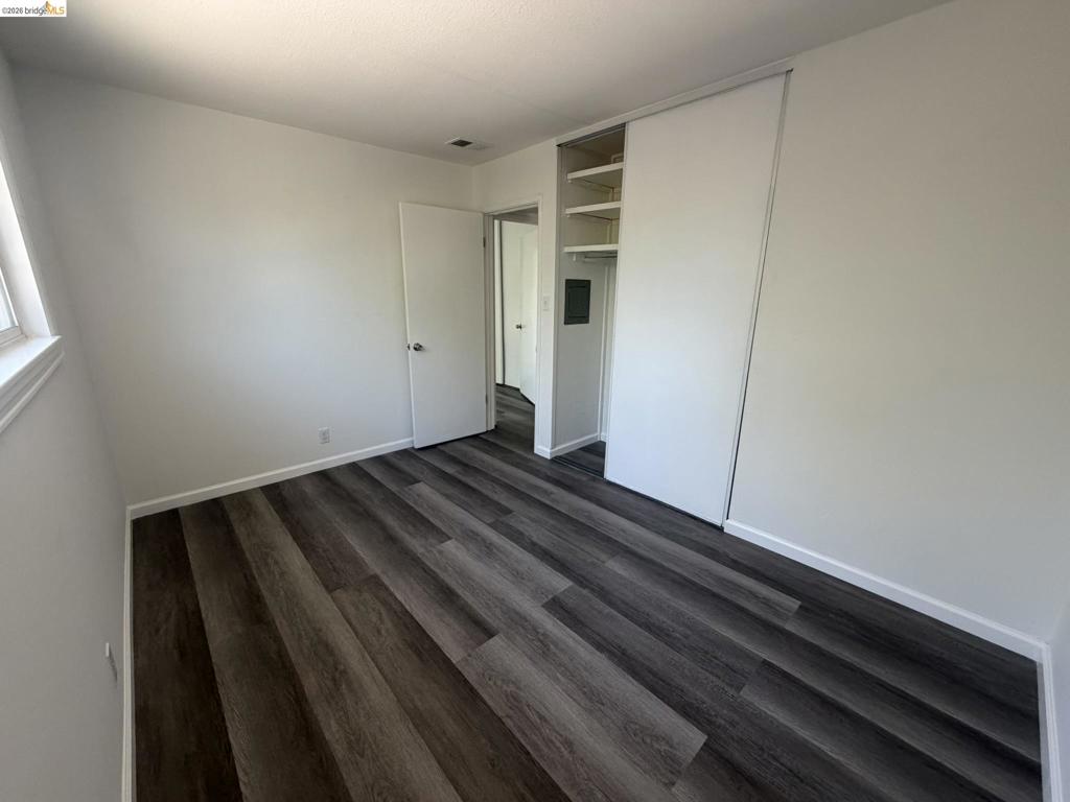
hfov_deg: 102.1
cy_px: 401
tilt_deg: -15.2
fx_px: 433
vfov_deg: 85.7
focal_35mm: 14
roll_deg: +0.2
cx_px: 535
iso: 200
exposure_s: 1/121
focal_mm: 2.22
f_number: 2.2
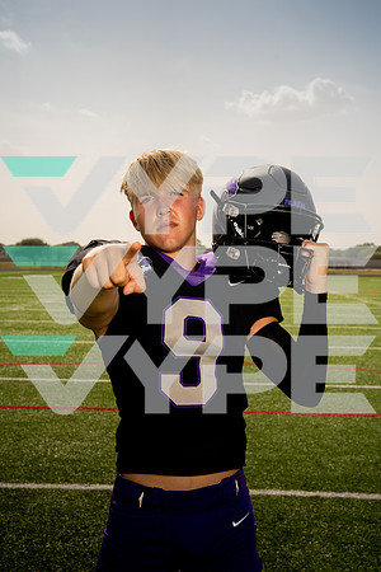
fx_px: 794
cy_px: 286
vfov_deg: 39.6
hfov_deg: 27.0
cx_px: 190
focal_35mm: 50
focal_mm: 50
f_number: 8
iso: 50
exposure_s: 1/250
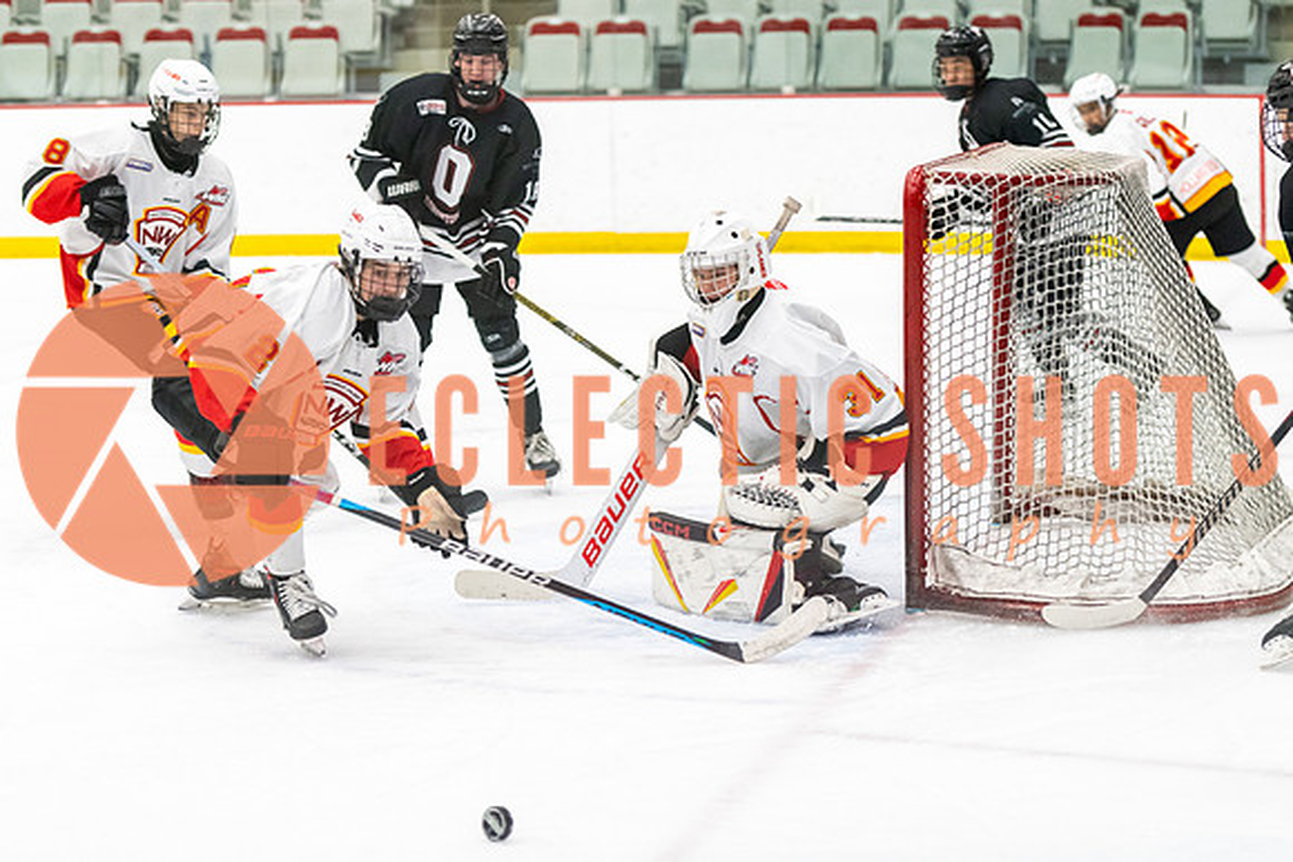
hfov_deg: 17.7
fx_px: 4160
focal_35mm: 116
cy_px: 360
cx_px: 766
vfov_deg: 11.8
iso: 3200
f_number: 2.8
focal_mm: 95
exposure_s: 1/640
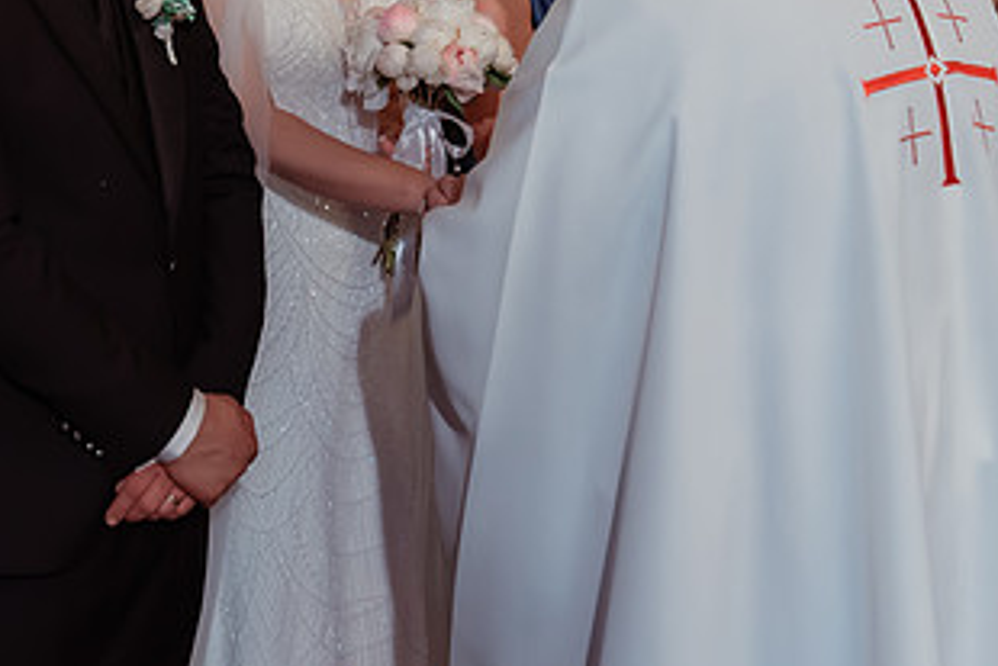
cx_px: 281
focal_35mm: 65
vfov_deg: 20.7
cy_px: 115
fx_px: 1803
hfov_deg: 30.6
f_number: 2.8
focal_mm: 30
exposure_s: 1/200
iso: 1600
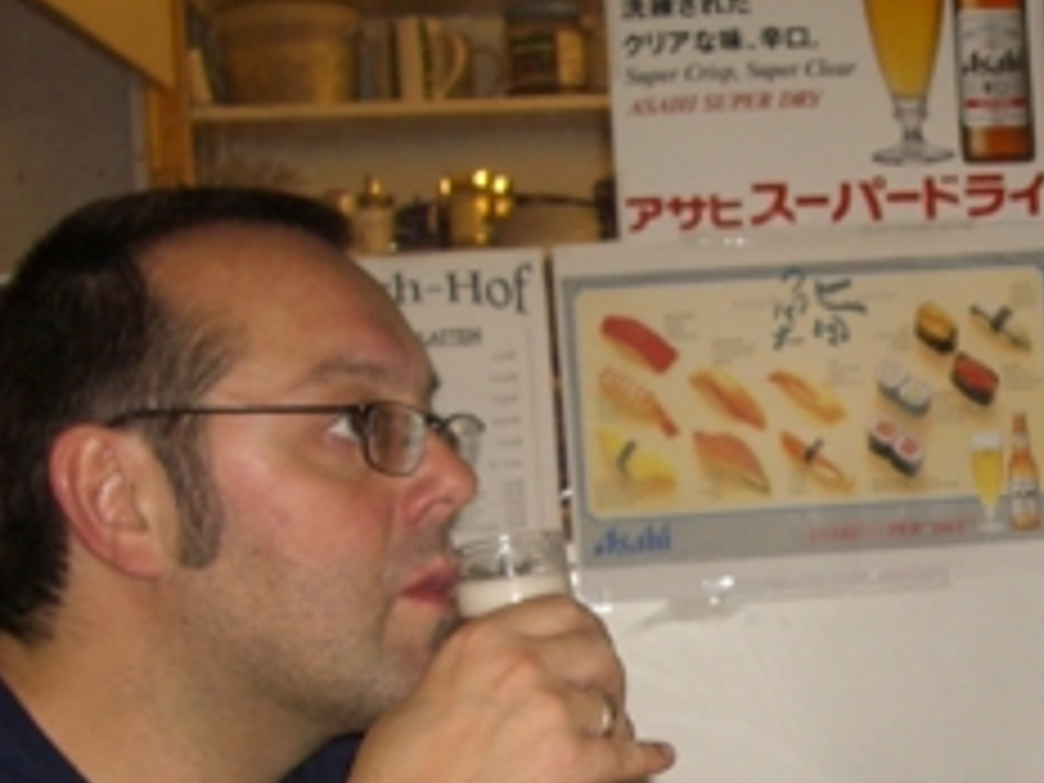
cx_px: 950
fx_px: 2564
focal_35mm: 85
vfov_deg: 16.9
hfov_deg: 22.4
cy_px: 801
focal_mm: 6.8
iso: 100
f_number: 2.8
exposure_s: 1/60
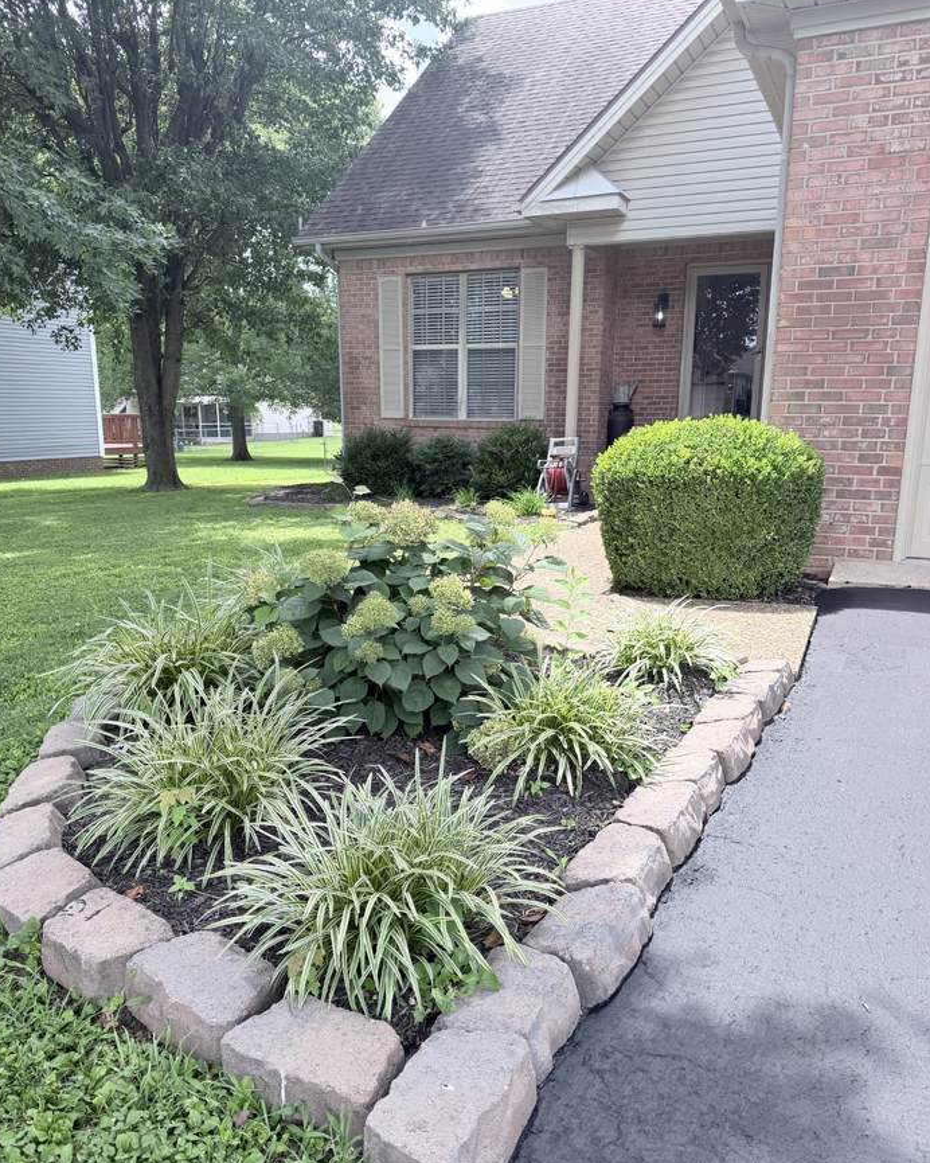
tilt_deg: -13.3
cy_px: 609
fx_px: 895
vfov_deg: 66.0
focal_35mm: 26
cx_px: 470
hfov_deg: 54.9
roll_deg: -0.1
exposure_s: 1/796
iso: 100
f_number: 1.78
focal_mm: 6.76
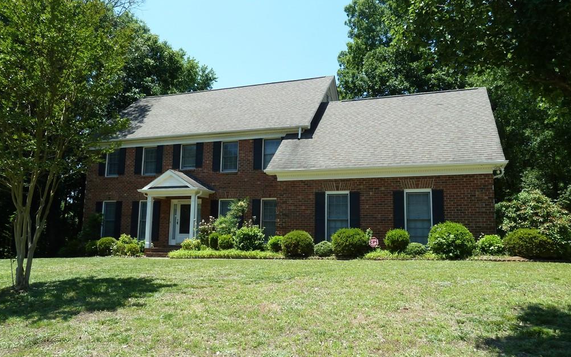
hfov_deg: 68.4
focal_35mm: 27
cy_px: 178
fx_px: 420
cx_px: 282
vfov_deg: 46.0
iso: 80
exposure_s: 1/250
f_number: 4
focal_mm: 4.1
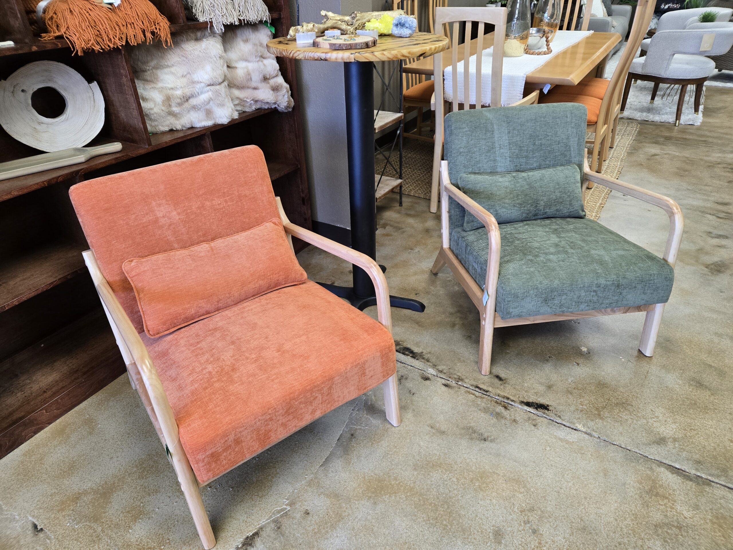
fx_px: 487
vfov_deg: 58.9
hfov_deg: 73.9
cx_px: 366
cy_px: 275
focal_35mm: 23
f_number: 1.8
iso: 160
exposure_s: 1/120
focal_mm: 5.4
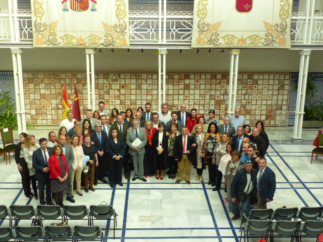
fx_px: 420
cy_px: 121
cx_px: 162
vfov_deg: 32.2
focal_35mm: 45
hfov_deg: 42.1
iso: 800
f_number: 3.2
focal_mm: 8.1
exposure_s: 1/2000
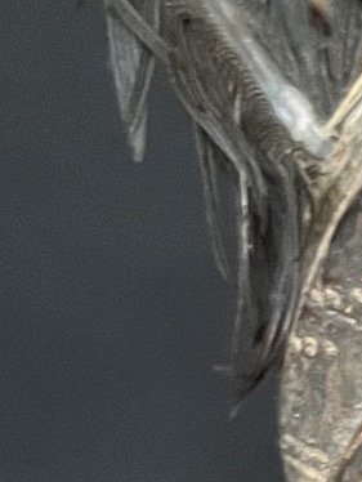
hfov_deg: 9.9
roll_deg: -2.0
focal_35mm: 139
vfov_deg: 13.7
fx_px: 1936
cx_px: 719
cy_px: 607
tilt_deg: -12.3
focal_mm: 5.1
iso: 500
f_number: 1.6
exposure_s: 1/40
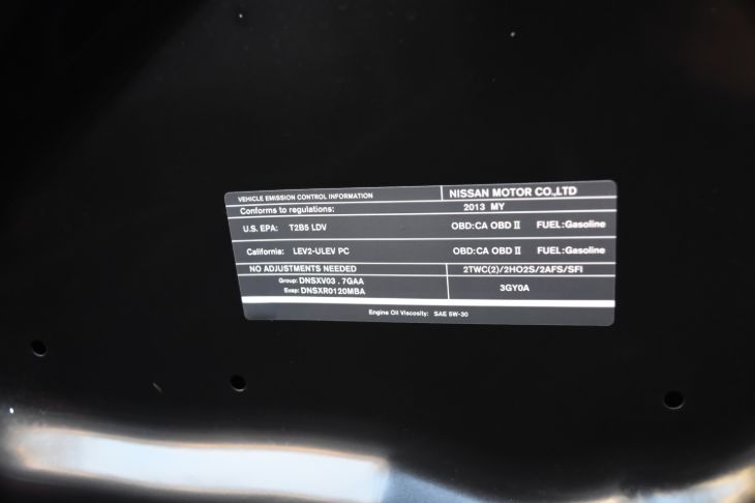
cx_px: 378
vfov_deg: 38.3
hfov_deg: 55.1
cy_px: 252
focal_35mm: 34
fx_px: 723
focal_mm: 23
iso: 1600
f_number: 5
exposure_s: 1/50
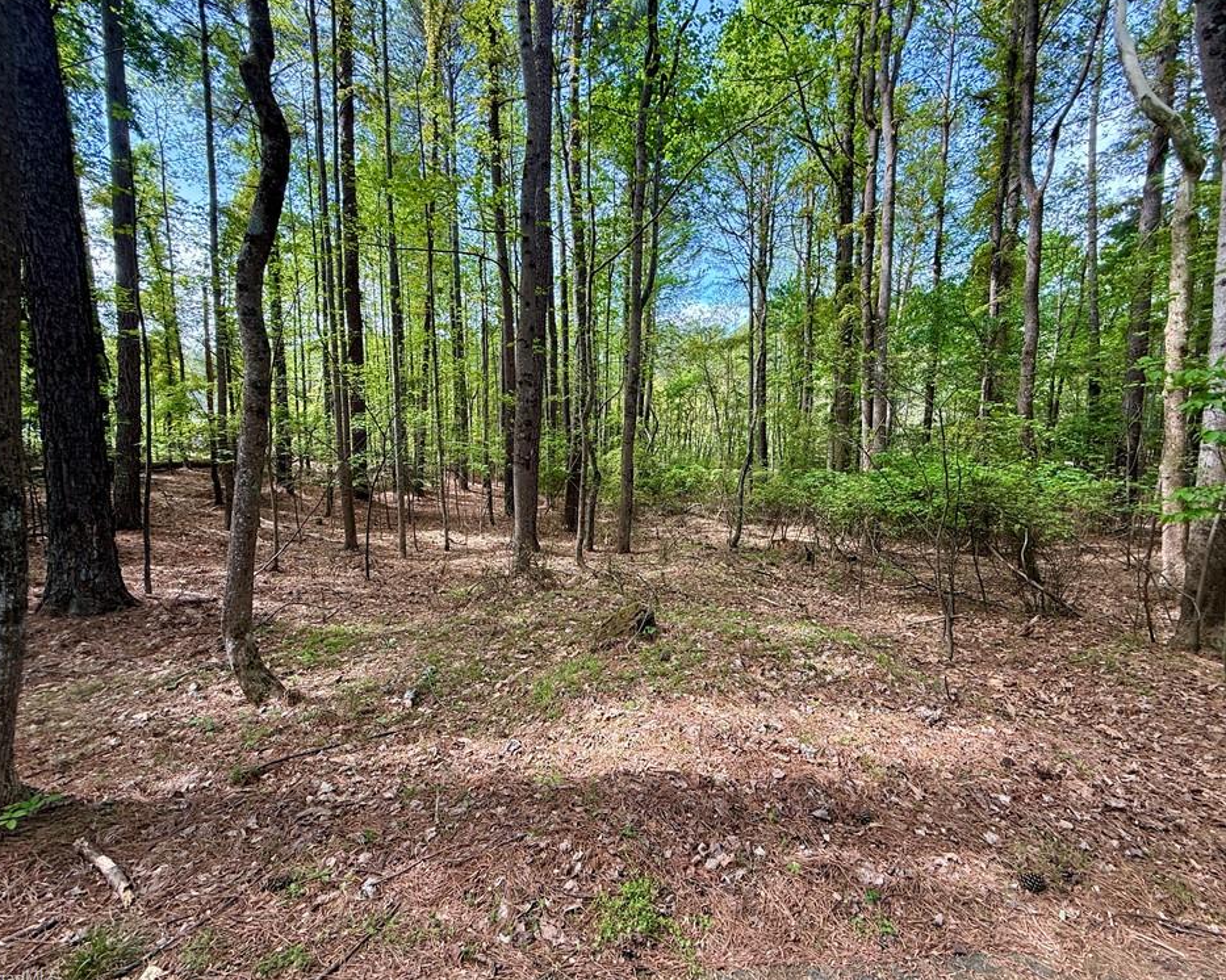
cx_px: 639
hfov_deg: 96.8
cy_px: 486
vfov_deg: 84.0
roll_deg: -0.1
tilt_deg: -5.2
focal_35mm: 15
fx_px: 544
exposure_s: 1/137
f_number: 2.2
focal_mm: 2.22
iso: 64
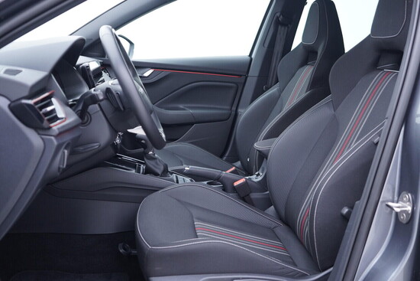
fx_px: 420
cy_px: 140
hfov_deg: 53.1
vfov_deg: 36.9
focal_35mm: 36
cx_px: 210
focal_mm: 24
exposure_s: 1/40
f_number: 2.8
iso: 320
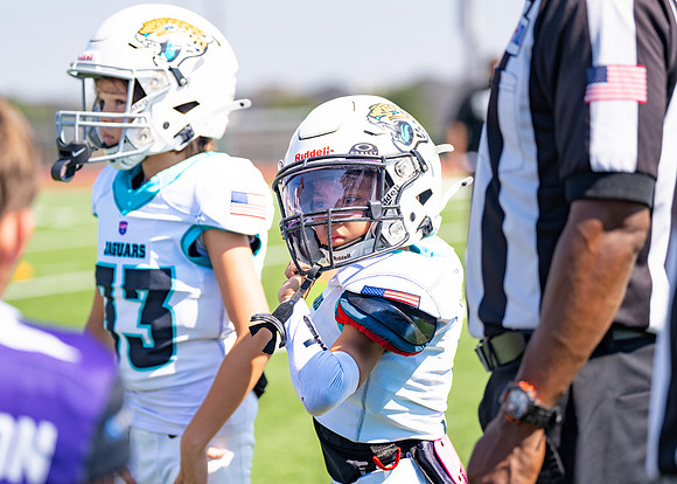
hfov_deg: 16.4
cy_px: 242
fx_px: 2344
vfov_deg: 11.8
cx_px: 338
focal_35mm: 122
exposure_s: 1/1600
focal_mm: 112
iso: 125
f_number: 2.8
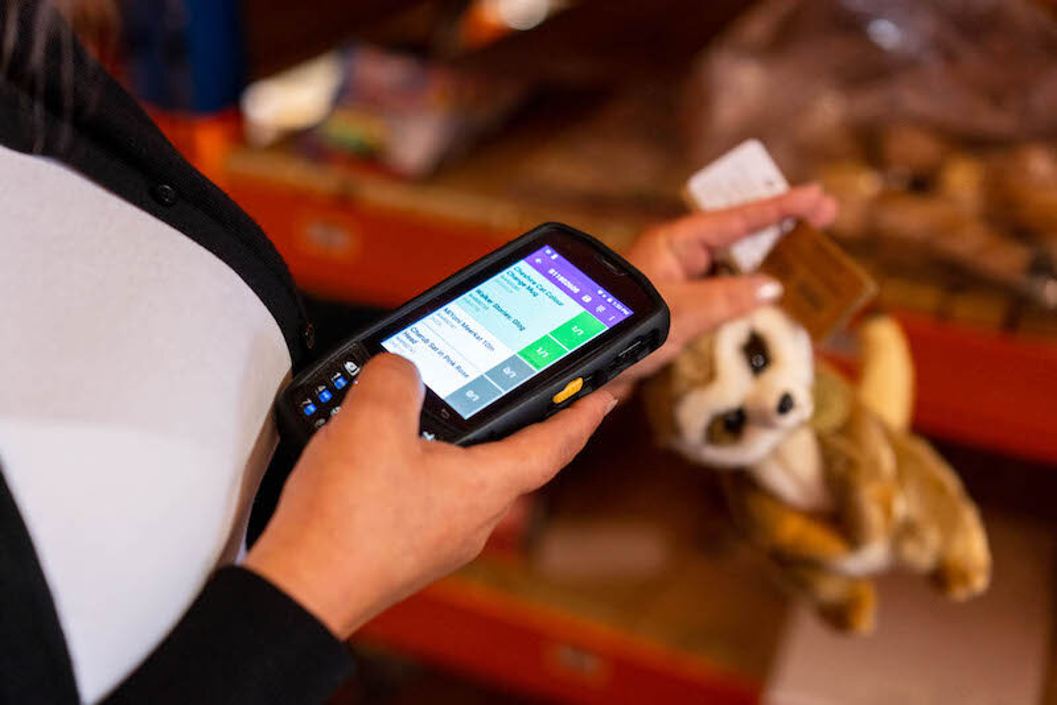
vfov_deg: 24.6
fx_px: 1615
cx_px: 528
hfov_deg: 36.2
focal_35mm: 55
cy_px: 352
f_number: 2.5
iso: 1250
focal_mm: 55
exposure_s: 1/80
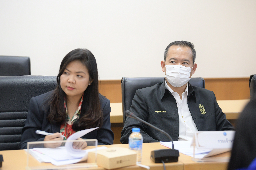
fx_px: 853
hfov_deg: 17.1
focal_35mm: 120
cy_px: 85
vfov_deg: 11.4
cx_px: 128
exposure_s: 1/125
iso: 1250
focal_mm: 120
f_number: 2.8
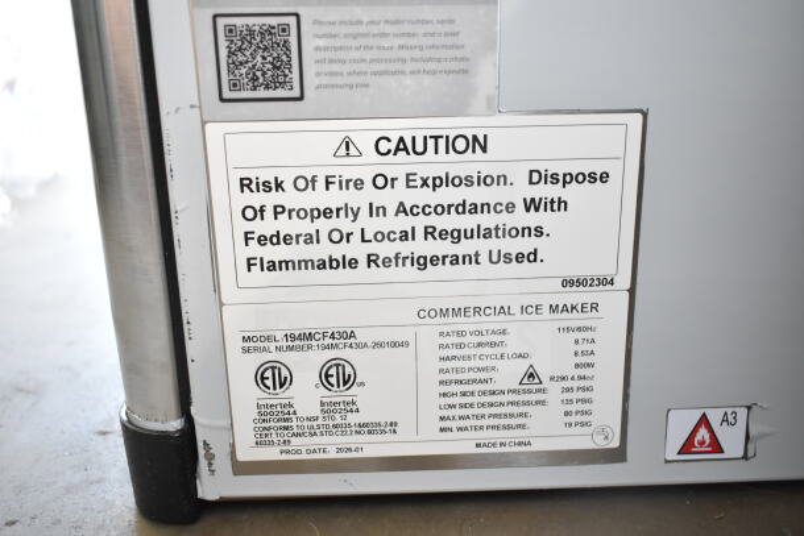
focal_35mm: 32
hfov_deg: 59.5
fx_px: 704
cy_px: 268
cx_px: 402
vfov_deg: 41.7
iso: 1600
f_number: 4.5
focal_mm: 21
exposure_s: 1/40
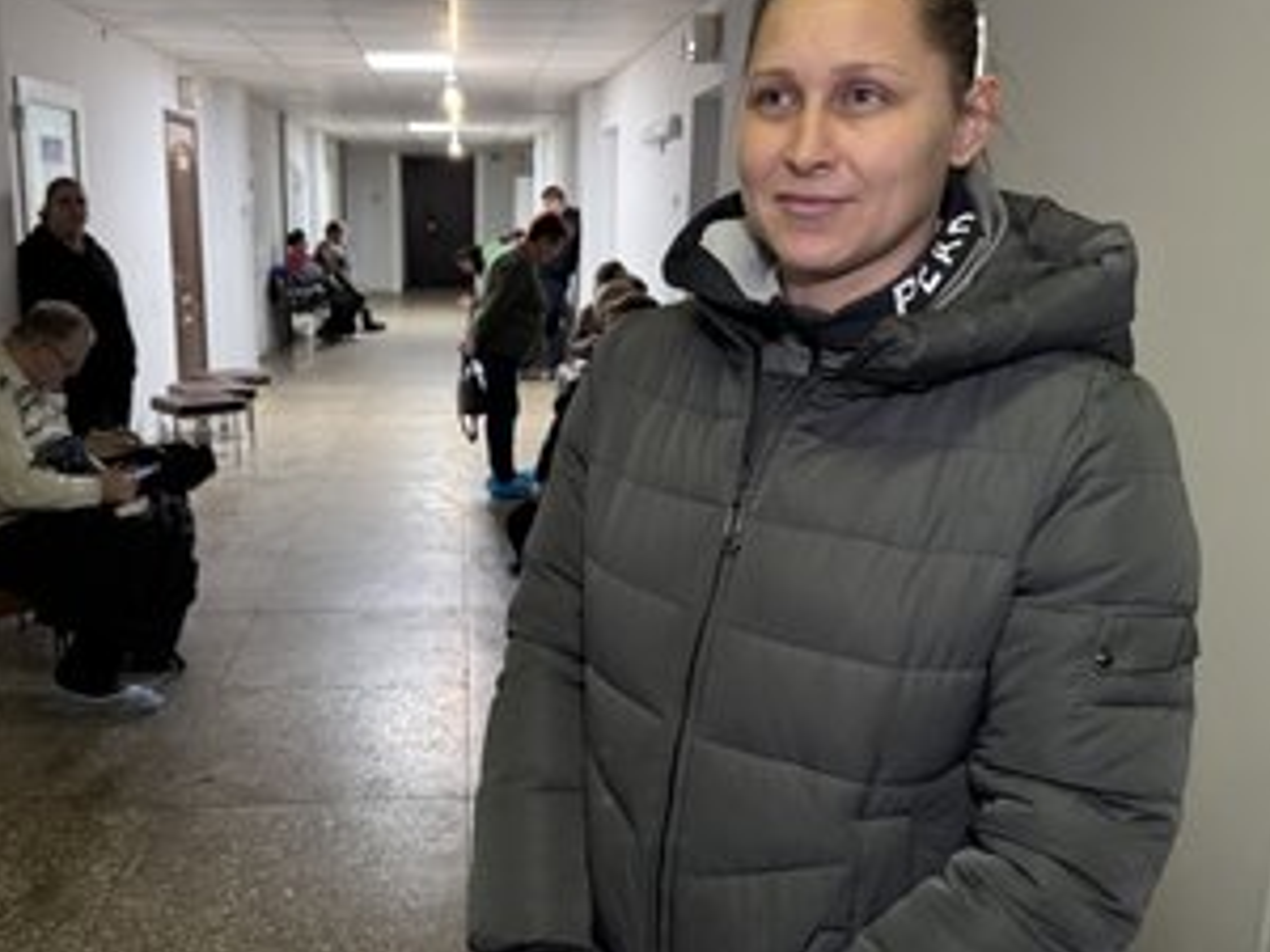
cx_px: 525
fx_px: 1174
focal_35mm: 32
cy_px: 440
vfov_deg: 44.1
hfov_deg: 56.5
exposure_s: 1/50
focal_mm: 6.76
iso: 400
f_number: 1.78
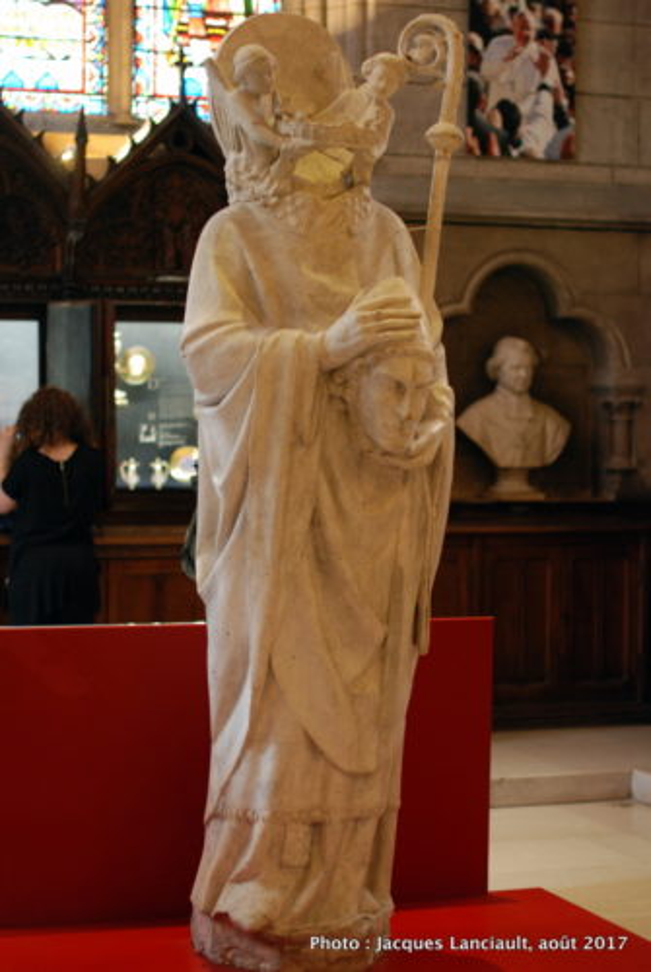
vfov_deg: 27.0
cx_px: 326
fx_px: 2027
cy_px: 486
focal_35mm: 75
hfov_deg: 18.2
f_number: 2.2
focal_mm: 50
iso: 640
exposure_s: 1/20
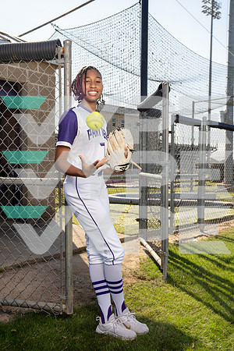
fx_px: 370
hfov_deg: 35.1
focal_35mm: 38
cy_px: 176
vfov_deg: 50.7
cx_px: 117
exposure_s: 1/250
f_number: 6.3
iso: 100
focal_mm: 38
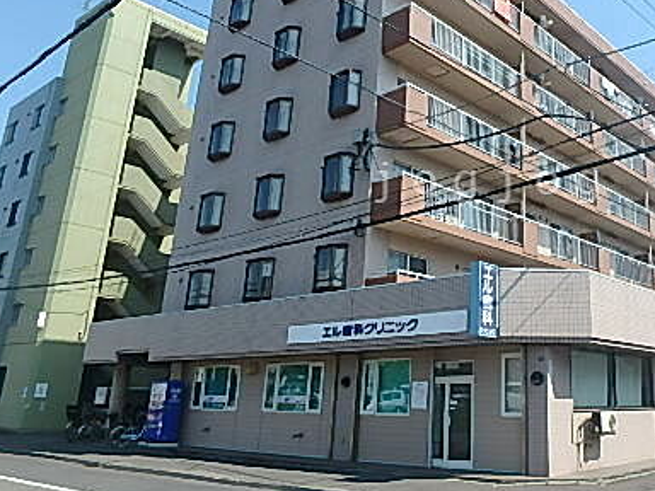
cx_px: 491
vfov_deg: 40.4
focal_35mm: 35
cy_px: 182
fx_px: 662
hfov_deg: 50.5
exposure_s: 1/400
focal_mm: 3.7
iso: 125
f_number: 6
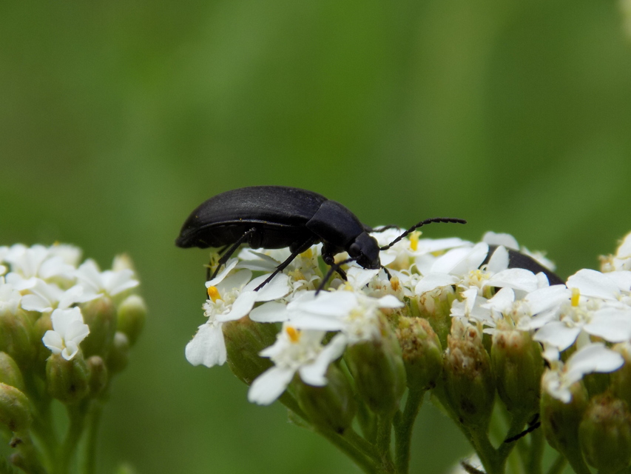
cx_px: 316
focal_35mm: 118
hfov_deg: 16.7
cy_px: 237
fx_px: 2151
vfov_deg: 12.6
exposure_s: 1/250
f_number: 4.8
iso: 80
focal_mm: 20.9
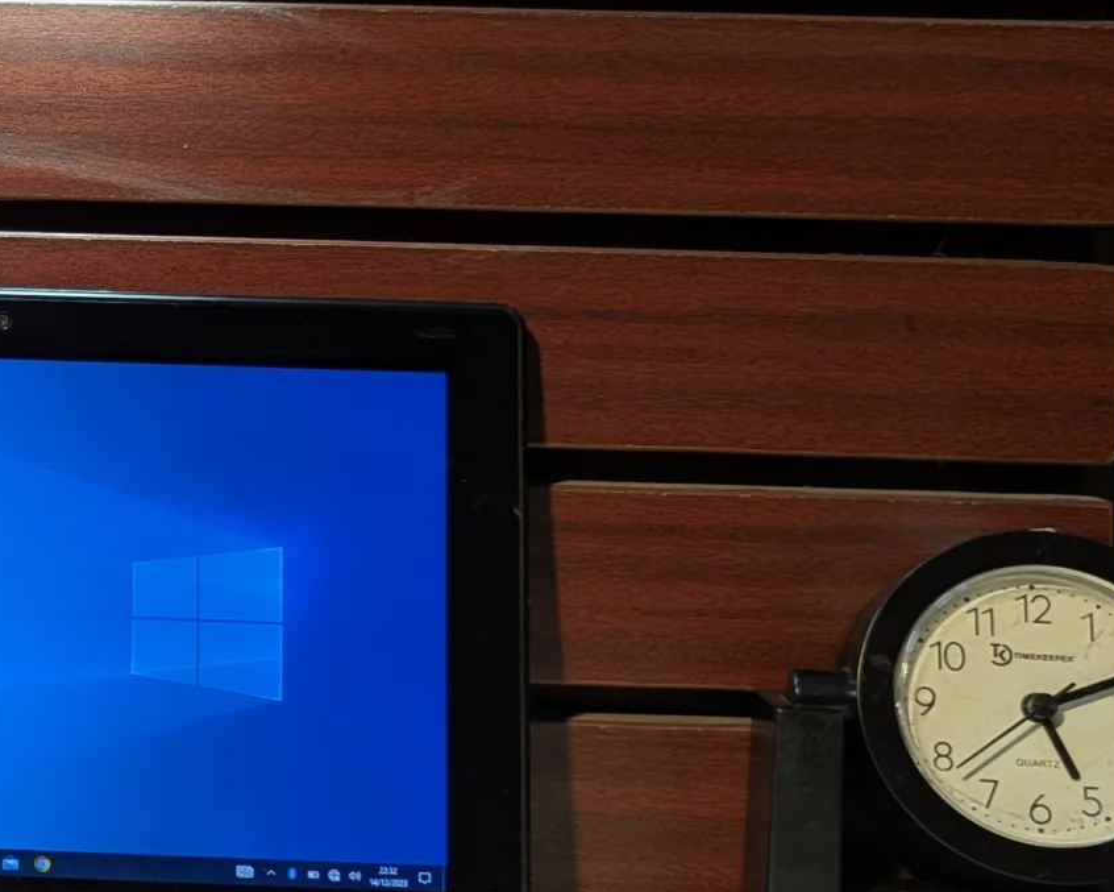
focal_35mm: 71
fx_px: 2341
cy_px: 368
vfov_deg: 21.5
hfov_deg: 24.8
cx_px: -129
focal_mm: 6.81
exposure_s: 1/100
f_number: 1.85
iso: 65
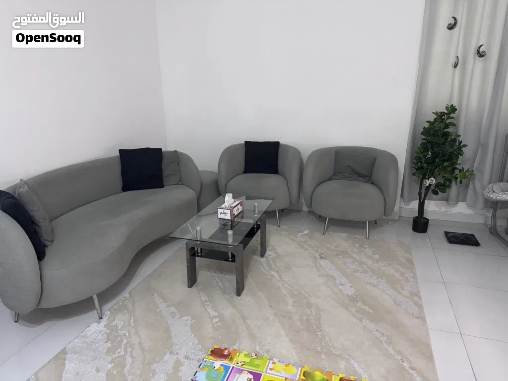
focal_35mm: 24
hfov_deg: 71.6
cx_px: 254
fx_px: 352
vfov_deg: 56.8
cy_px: 190
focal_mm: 6.76
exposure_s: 1/50
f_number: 1.78
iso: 640
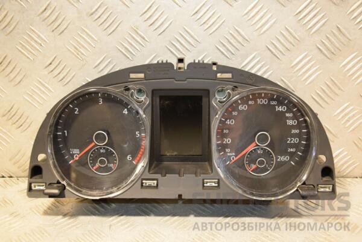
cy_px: 121
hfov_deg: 43.6
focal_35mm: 45
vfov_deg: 29.9
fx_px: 452
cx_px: 181
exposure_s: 1/100
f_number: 5
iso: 800
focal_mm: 30
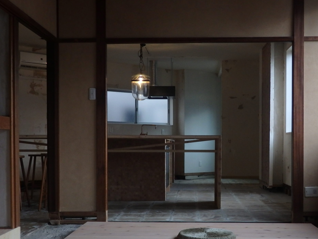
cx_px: 182
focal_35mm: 51
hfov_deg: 37.4
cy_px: 152
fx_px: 469
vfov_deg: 28.4
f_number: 3.6
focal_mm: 6.6
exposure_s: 1/50
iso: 320
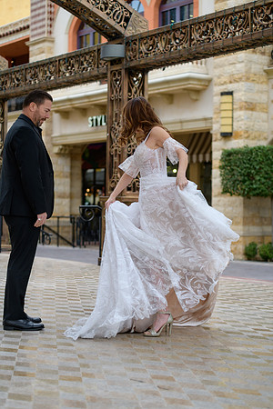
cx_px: 136
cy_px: 204
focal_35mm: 70
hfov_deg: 19.5
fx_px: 796
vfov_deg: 28.8
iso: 200
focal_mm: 70
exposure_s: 1/640
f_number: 2.8
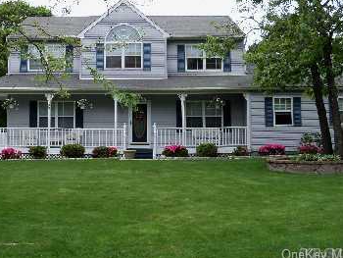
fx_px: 476
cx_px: 128
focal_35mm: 48
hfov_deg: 39.4
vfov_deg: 30.1
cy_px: 87
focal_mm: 6.2
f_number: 3.5
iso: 64
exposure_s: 1/160
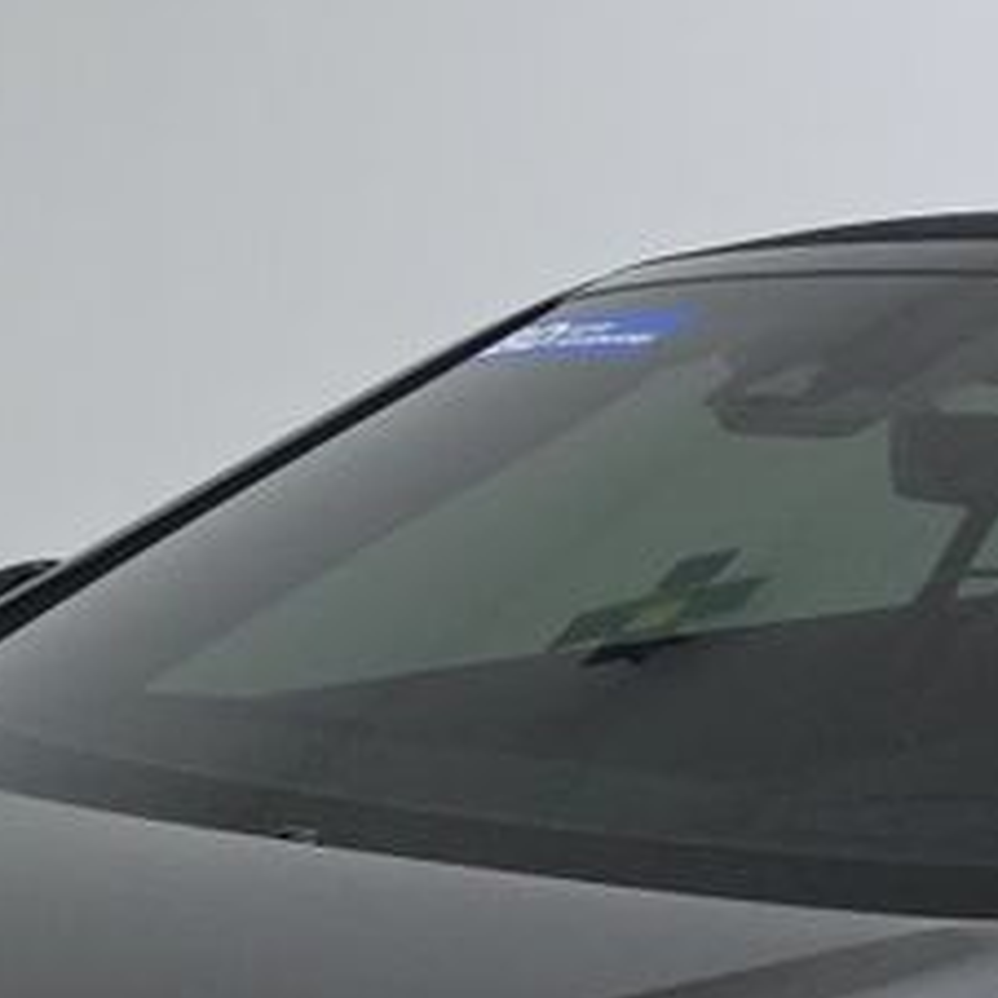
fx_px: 4697
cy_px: 1678
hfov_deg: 12.1
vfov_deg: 11.4
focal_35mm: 144
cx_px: 534
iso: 167
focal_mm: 6.5
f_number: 1.4
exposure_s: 1/50
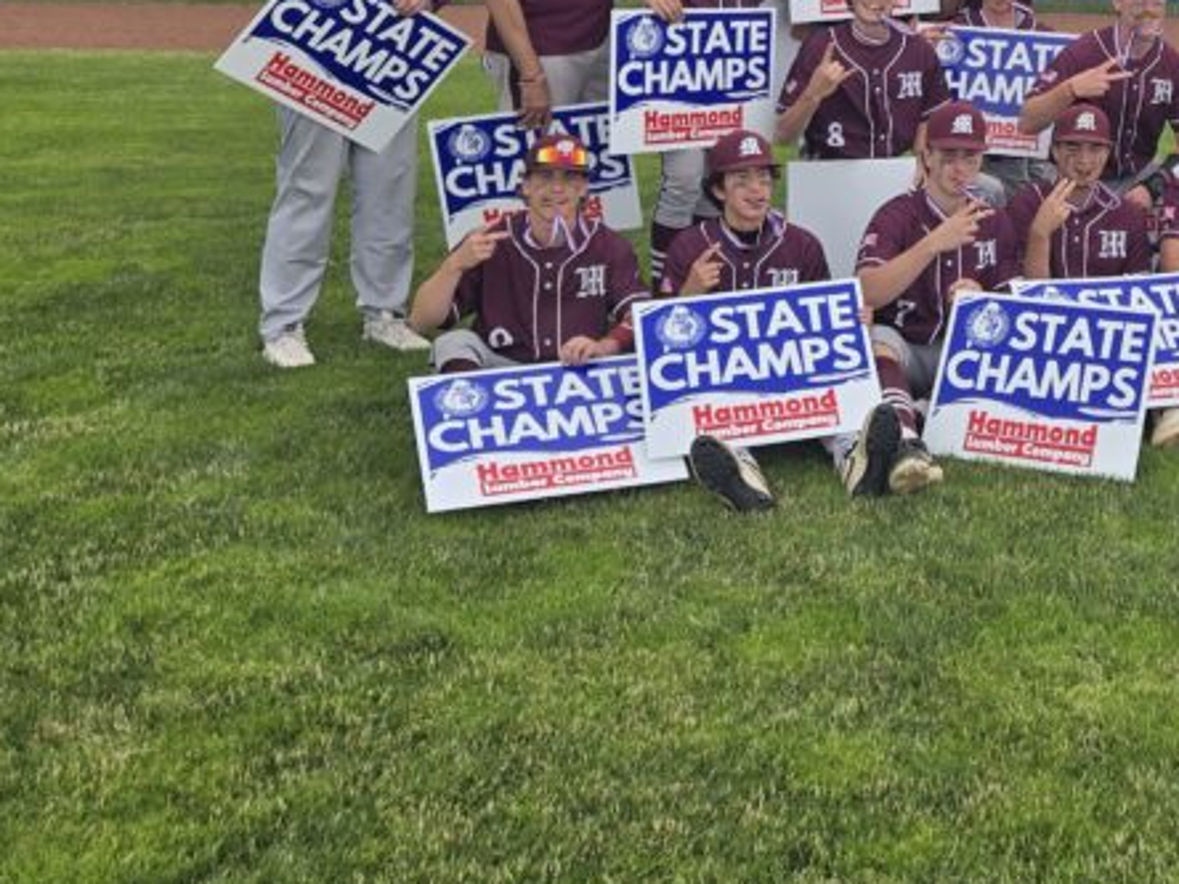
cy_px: -16
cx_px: 1099
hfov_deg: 33.9
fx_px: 1805
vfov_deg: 26.0
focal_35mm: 53
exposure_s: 1/829
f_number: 1.8
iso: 25
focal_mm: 5.4
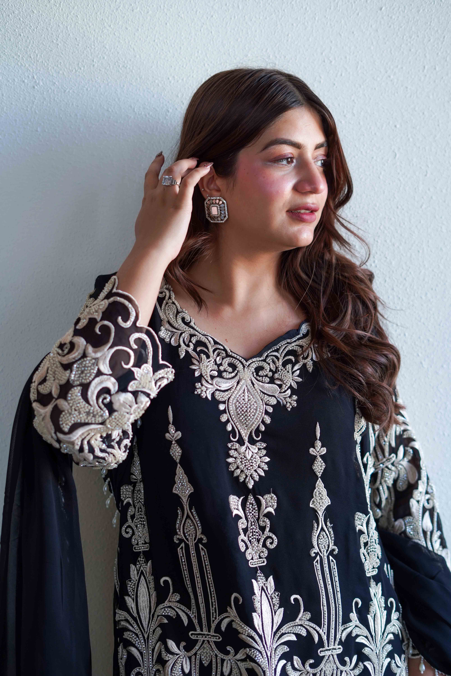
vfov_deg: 39.6
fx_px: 940
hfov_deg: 27.0
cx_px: 226
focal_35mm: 50
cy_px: 338
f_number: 2.8
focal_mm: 50
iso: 250
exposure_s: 1/100
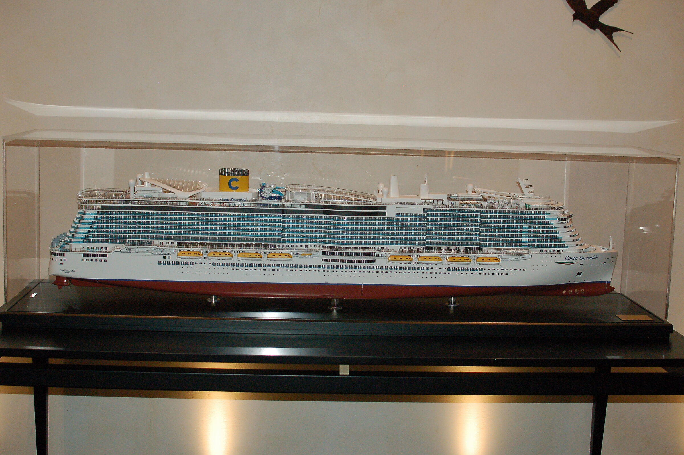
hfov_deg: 37.9
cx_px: 342
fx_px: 997
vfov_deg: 25.7
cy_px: 228
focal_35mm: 52
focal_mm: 35
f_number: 3.5
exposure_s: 1/100
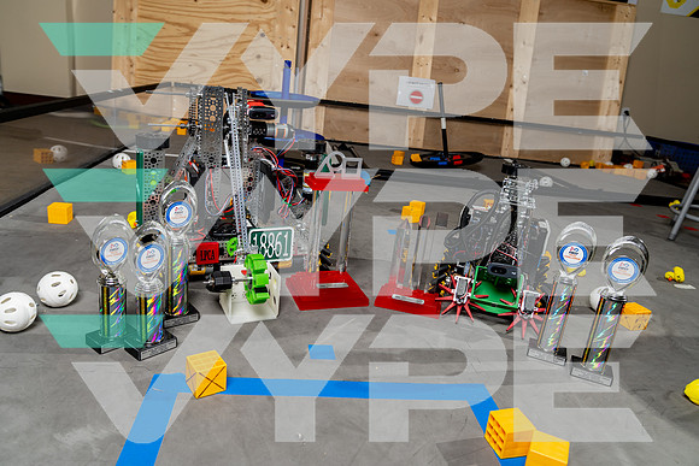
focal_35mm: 26
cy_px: 233
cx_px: 350
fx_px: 505
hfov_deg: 69.4
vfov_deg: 49.6
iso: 100
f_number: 4.5
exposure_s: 1/250
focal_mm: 26
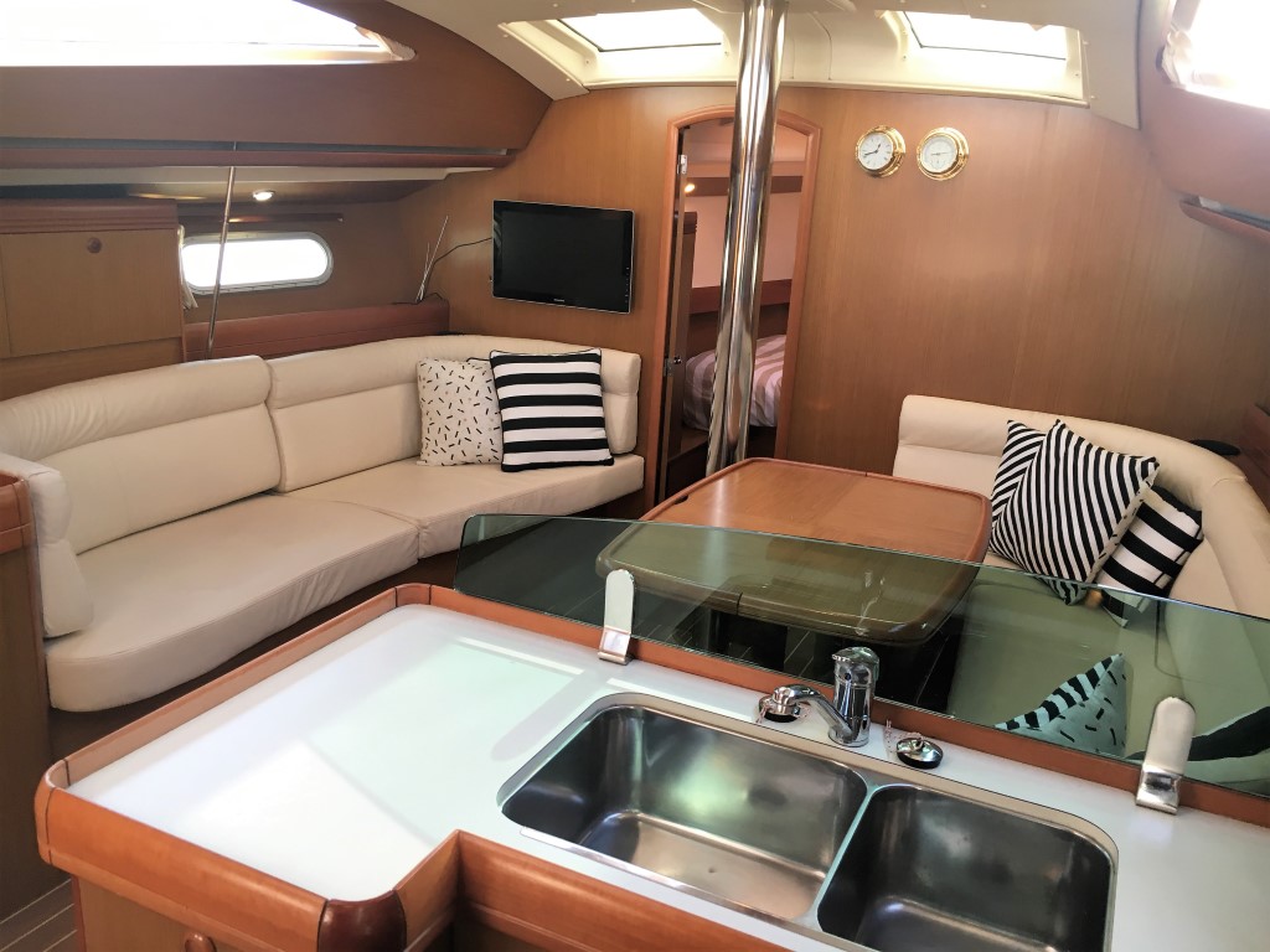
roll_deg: -3.1
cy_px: 476
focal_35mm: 29
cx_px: 635
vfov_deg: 48.2
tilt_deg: -16.7
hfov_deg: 61.7
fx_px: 1064
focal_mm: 4.15
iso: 32
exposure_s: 1/33
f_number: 2.2
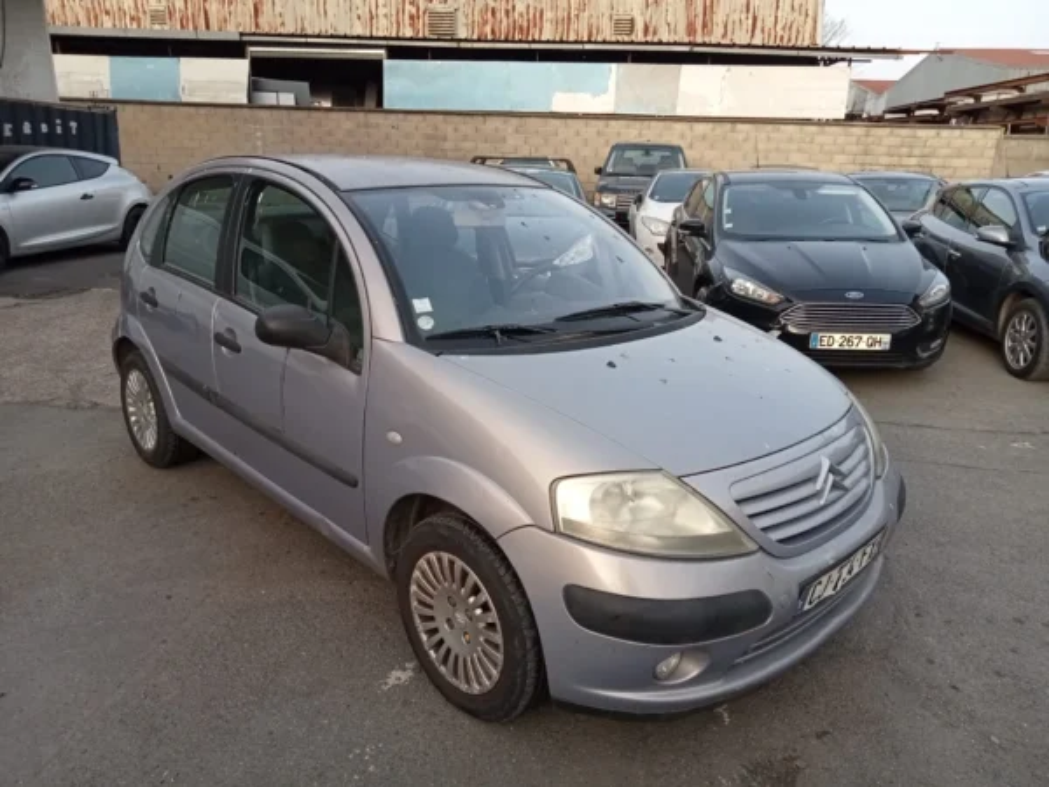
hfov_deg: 63.4
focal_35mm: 28
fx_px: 849
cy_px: 394
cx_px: 524
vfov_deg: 49.7
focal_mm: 3.46
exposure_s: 1/144
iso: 100
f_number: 2.2
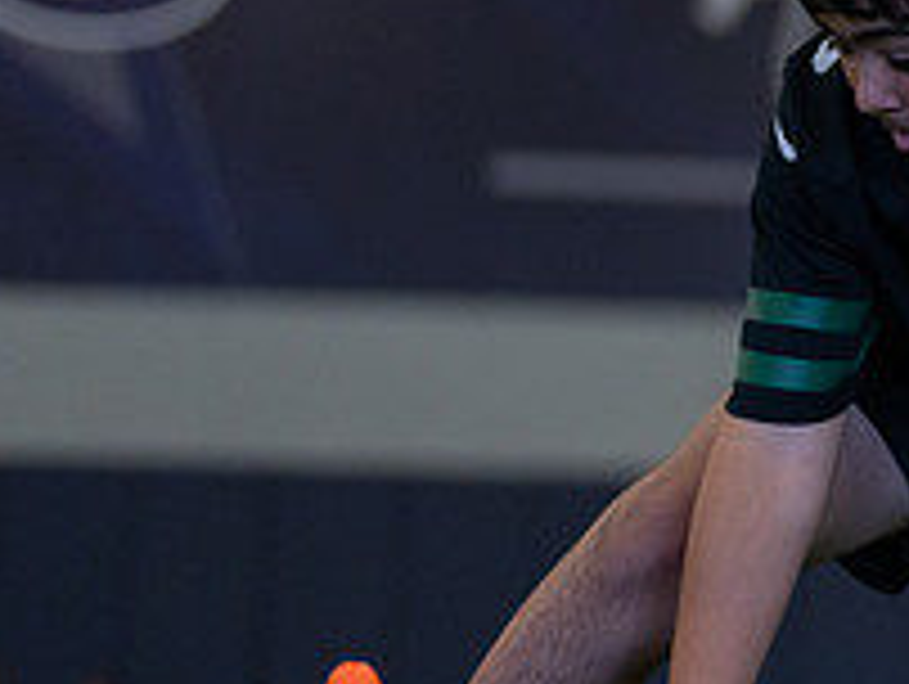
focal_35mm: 179
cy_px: 197
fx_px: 4706
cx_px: 1677
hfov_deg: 10.3
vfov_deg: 8.3
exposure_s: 1/1000
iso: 1000
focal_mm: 50
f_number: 1.4
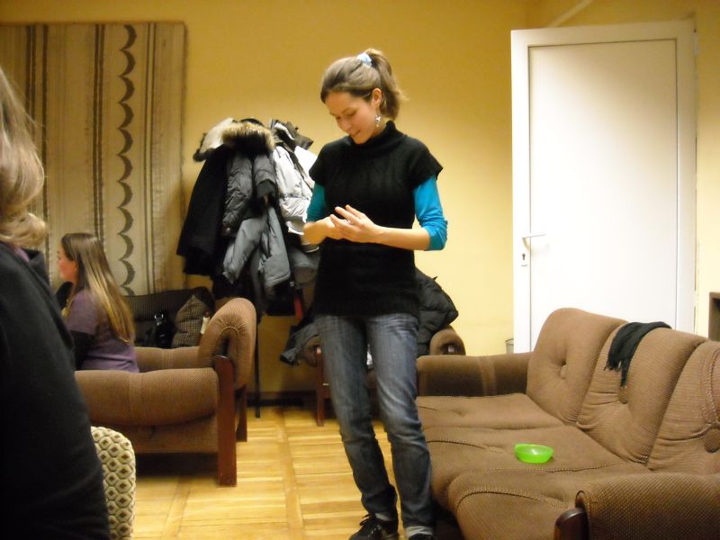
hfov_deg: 52.6
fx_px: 728
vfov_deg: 40.7
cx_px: 360
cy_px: 270
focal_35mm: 35
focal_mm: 5.7
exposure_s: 1/47
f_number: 2.8
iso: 800
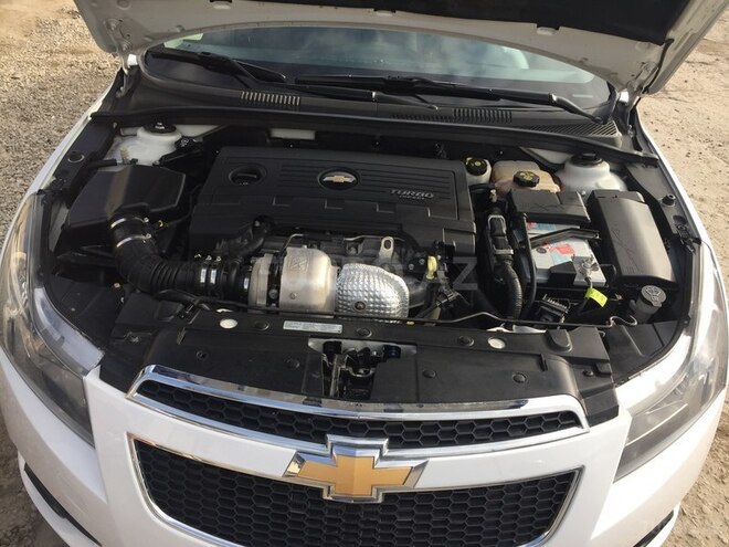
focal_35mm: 29
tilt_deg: -33.2
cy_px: 274
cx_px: 364
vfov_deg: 48.2
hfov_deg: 61.7
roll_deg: -2.7
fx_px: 611
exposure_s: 1/648
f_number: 2.2
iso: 32
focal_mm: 4.15
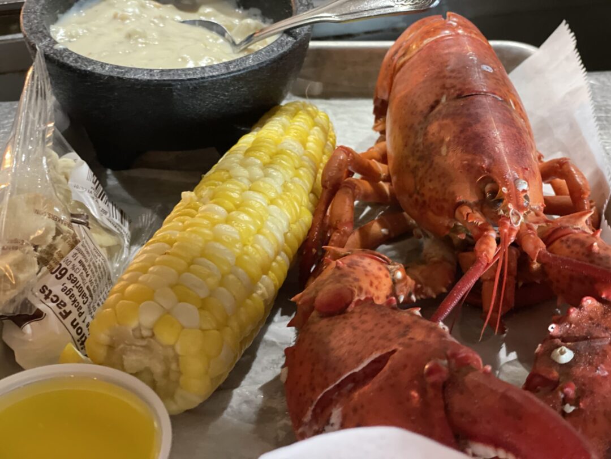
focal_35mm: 52
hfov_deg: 36.8
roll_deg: -1.5
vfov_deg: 28.0
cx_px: 306
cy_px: 230
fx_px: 918
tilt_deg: -36.2
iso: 400
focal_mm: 6
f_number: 2
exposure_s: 1/24
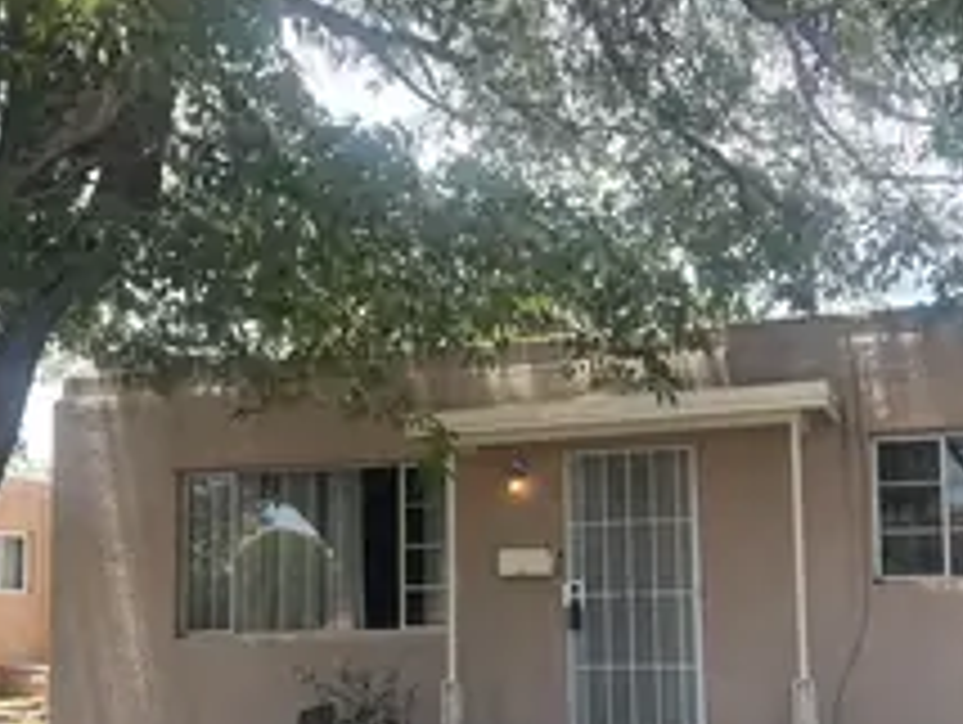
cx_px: 522
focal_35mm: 51
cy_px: 474
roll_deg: +1.0
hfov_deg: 37.4
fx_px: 1420
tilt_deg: +5.5
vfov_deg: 28.5
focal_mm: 5.7
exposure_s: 1/662
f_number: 1.5
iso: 50
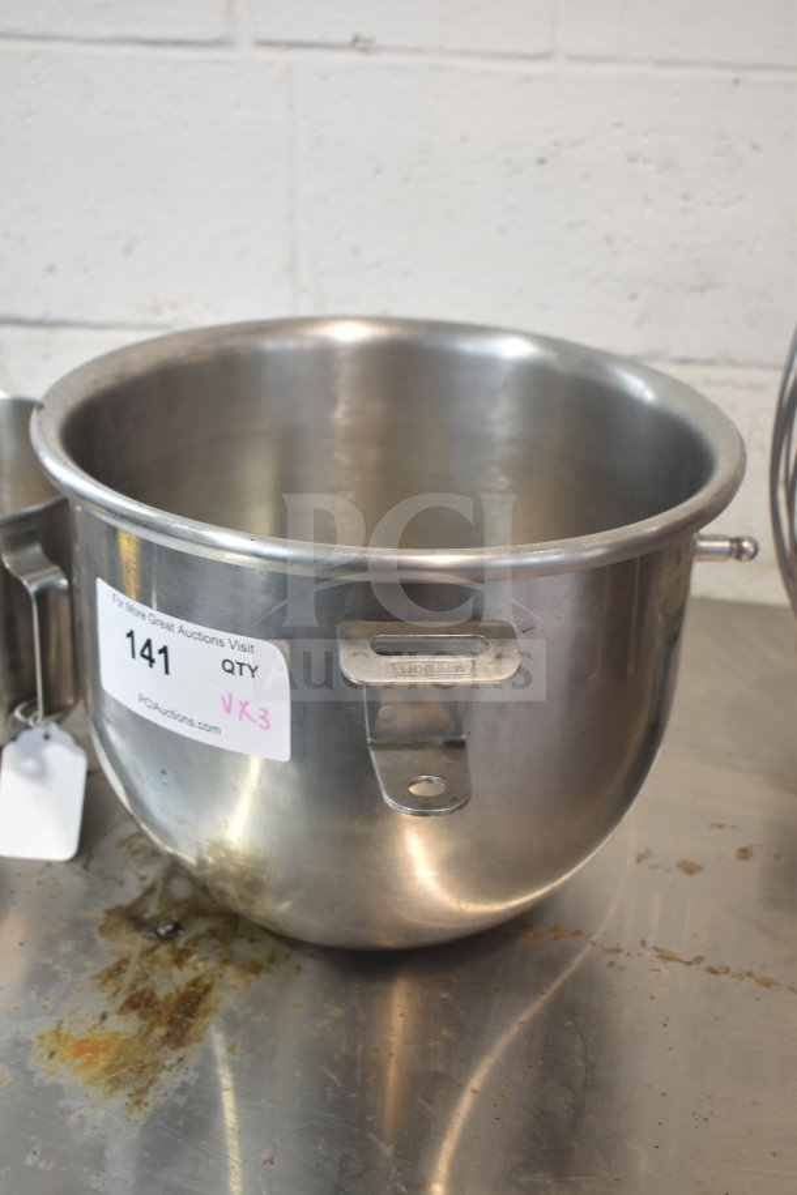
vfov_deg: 43.6
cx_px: 398
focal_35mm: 45
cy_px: 598
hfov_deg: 29.9
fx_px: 1494
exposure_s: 1/50
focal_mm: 30
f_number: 4.2
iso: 640
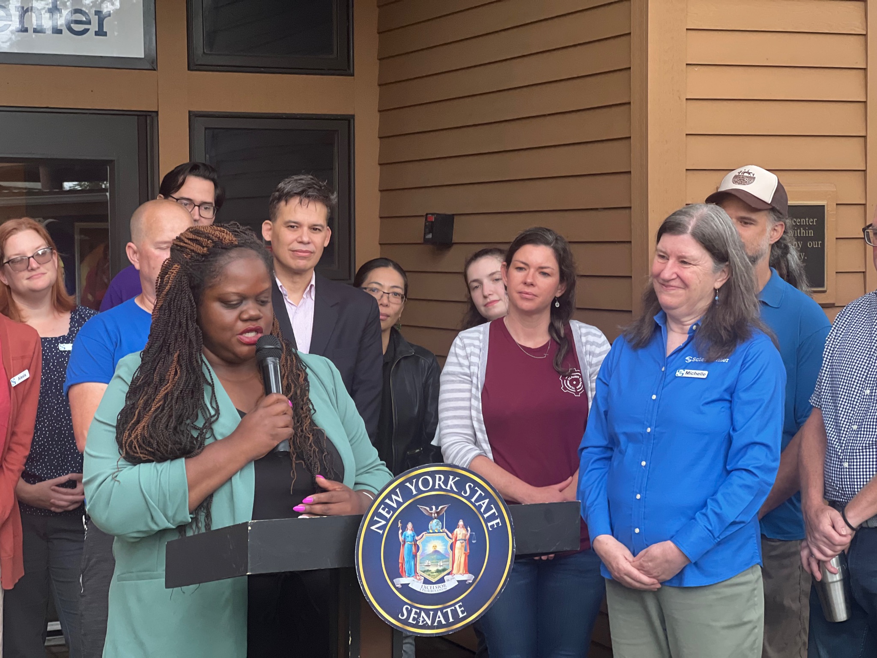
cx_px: 438
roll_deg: -0.1
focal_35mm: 77
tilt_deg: -3.0
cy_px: 329
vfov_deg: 19.1
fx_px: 1951
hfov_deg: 25.3
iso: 200
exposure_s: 1/99
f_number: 2.8
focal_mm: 9
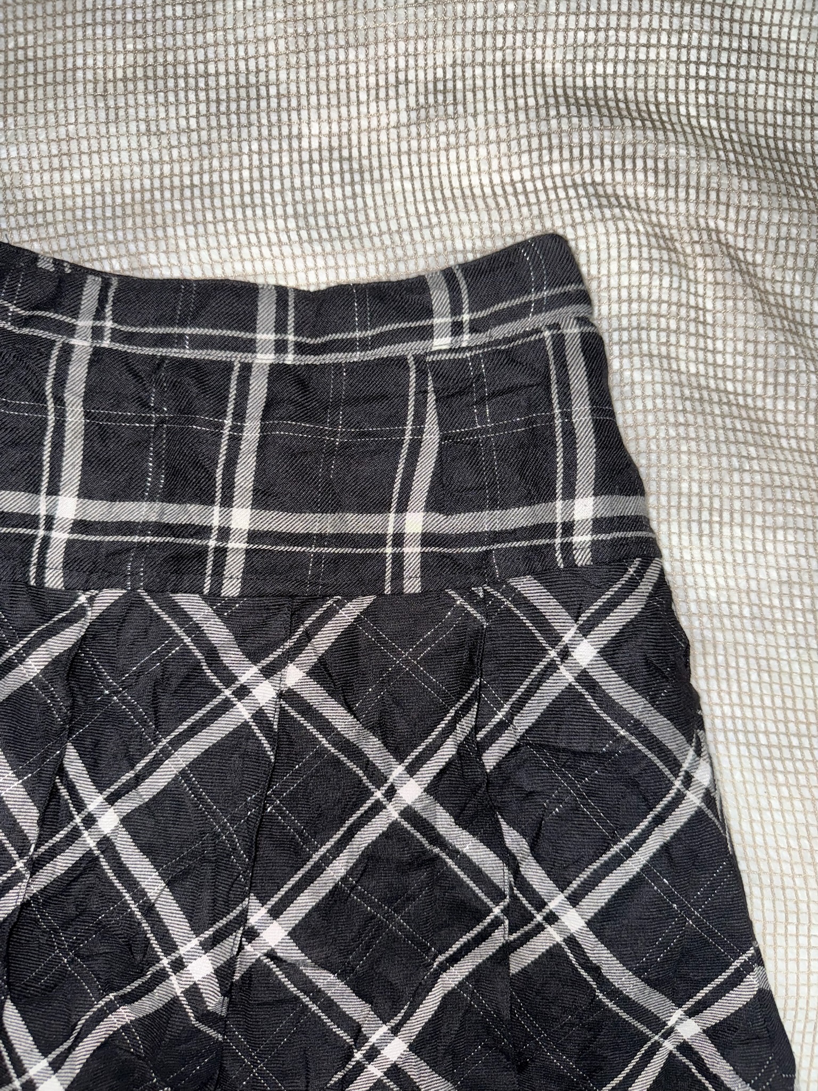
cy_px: 546
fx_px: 756
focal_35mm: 24
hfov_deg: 56.8
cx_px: 409
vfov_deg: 71.6
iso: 100
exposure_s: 1/23
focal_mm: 6.76
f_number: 1.78
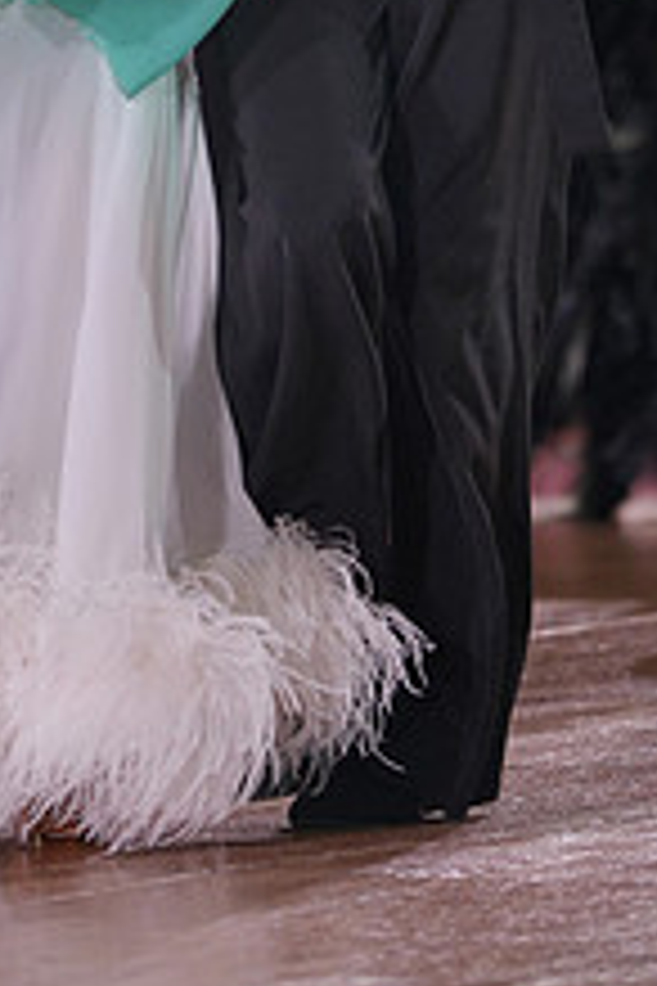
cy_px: -239
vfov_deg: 3.9
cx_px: 137
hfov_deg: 2.6
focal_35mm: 529
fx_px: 14480
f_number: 2.8
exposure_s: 1/400
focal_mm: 200
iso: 800
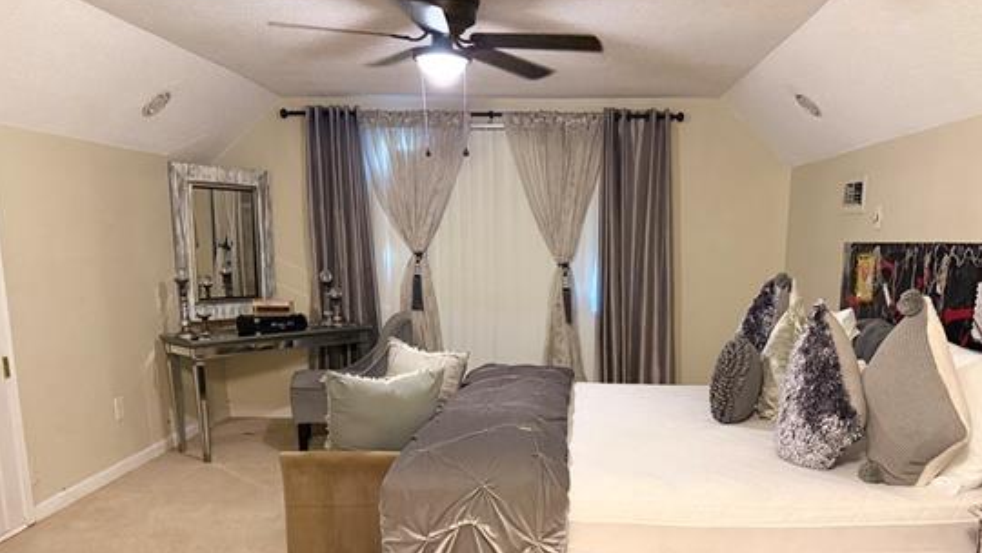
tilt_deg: -11.7
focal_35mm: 31
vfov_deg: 36.9
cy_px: 413
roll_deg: -0.3
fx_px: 807
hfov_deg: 62.4
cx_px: 546
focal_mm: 6.76
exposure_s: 1/40
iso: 640
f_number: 1.78
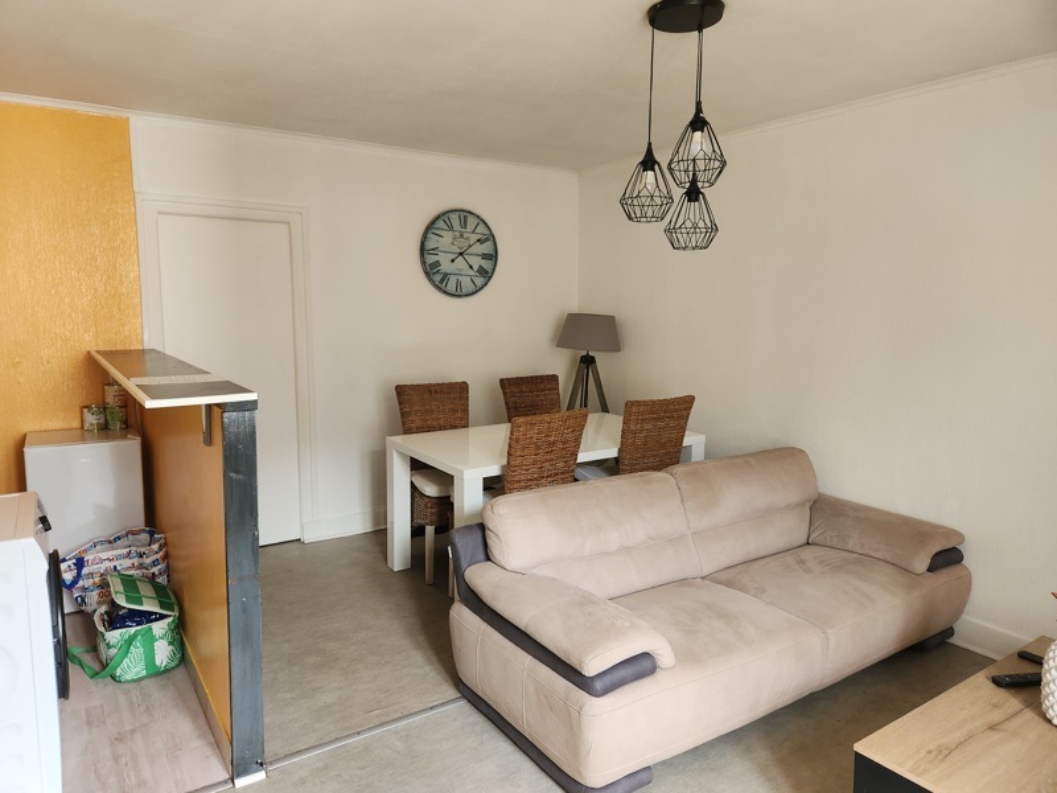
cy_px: 396
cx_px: 528
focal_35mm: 23
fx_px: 702
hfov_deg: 73.9
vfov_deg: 58.9
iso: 250
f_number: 1.8
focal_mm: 5.4
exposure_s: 1/100
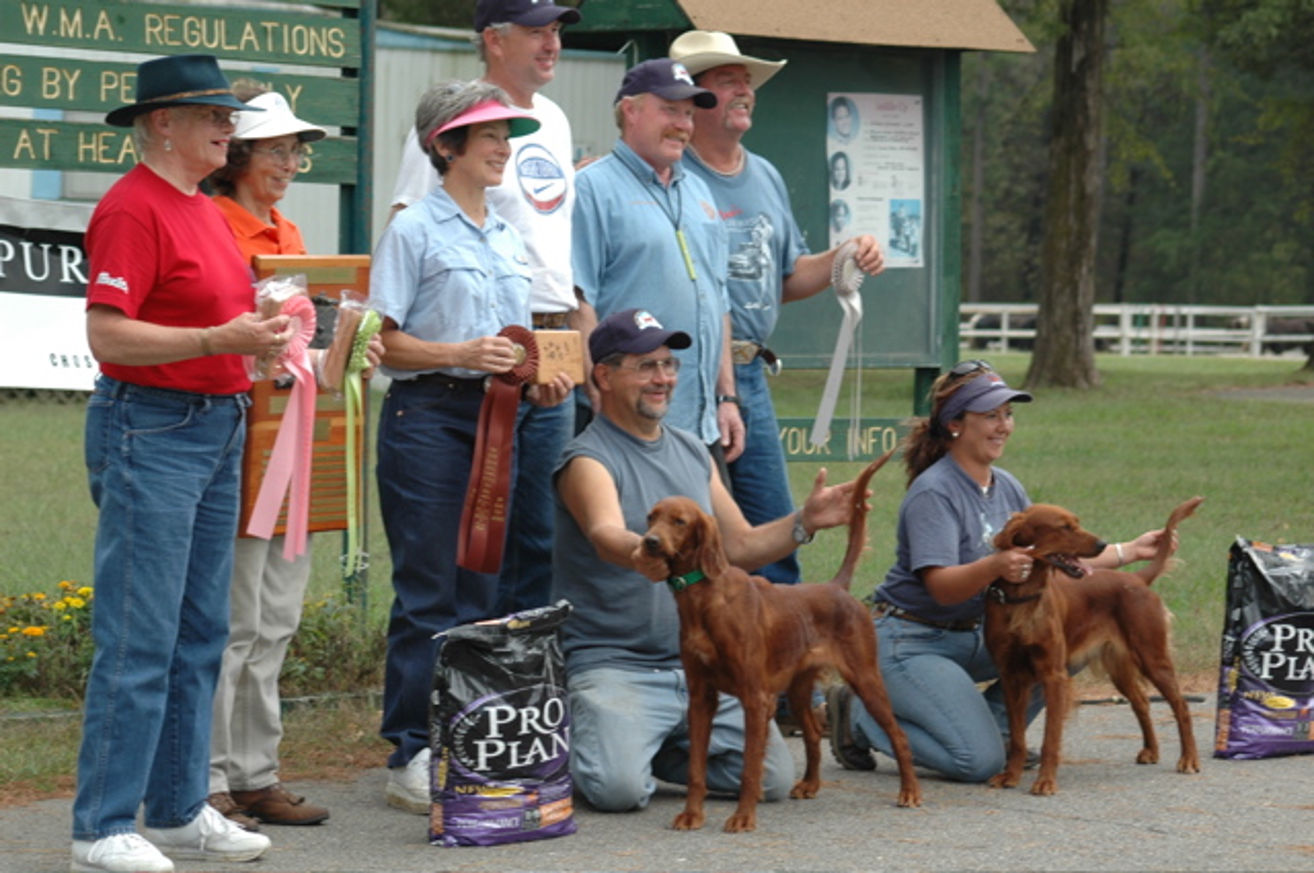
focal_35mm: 123
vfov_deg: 11.1
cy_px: 436
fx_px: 4484
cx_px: 657
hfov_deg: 16.7
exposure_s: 1/125
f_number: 5.6
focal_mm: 82
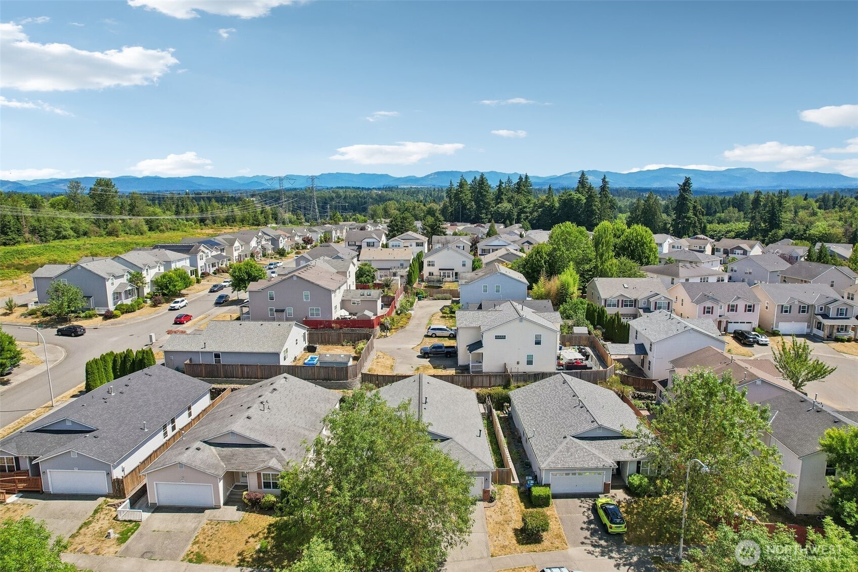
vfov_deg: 57.2
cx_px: 429
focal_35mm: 22
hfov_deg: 78.6
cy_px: 286
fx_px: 524
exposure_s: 1/2500
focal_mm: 8.4
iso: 140
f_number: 2.8
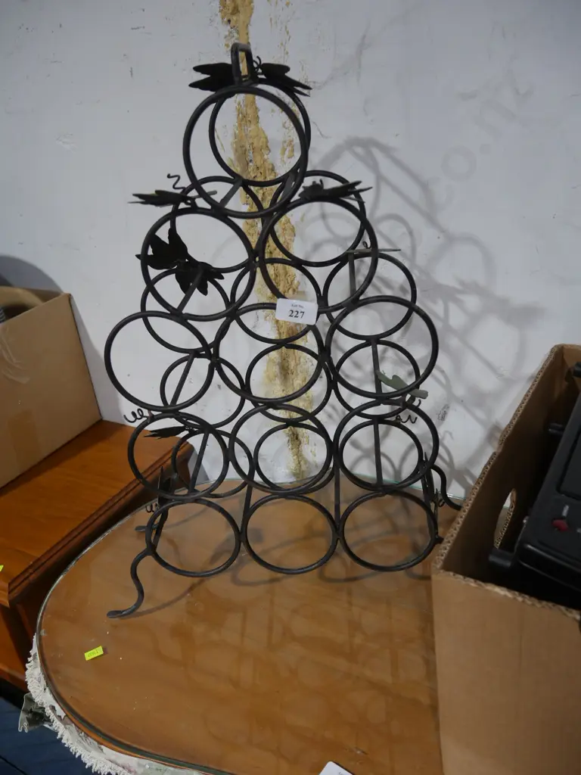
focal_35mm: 30
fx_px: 671
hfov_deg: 46.8
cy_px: 388
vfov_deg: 60.0
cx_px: 290
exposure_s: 1/60
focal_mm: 15
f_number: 3.6
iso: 400
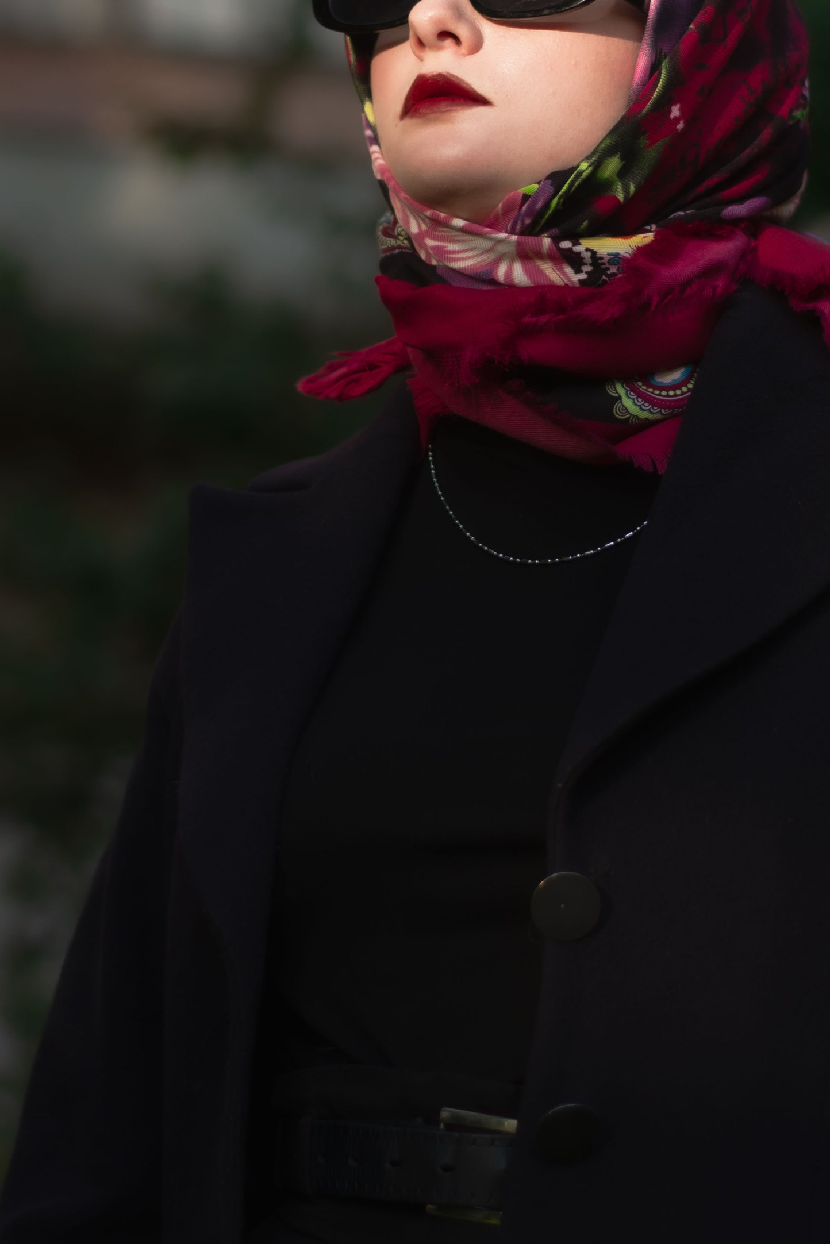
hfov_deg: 10.3
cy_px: 295
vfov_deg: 15.3
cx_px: 558
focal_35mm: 133
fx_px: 4598
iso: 100
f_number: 2.2
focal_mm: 50
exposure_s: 1/2000
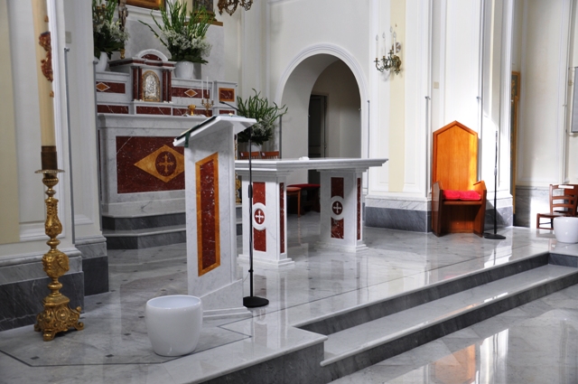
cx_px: 289
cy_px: 192
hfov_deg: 49.6
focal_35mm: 39
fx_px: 625
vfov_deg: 34.1
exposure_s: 1/30
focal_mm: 26
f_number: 4.5
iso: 200
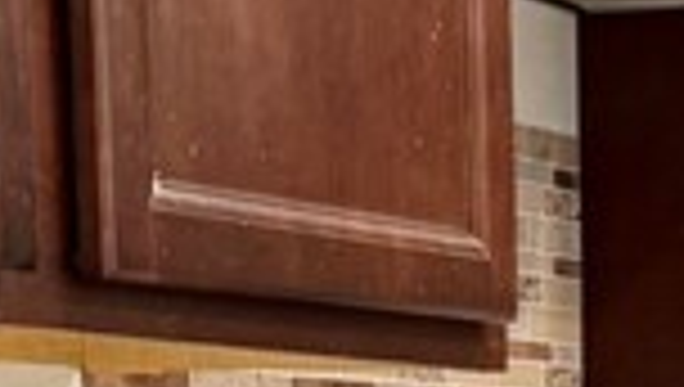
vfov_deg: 6.6
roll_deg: -0.2
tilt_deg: -6.7
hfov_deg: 11.8
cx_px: 932
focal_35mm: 176
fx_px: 3197
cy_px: 918
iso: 200
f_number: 1.78
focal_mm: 6.76
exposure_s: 1/60
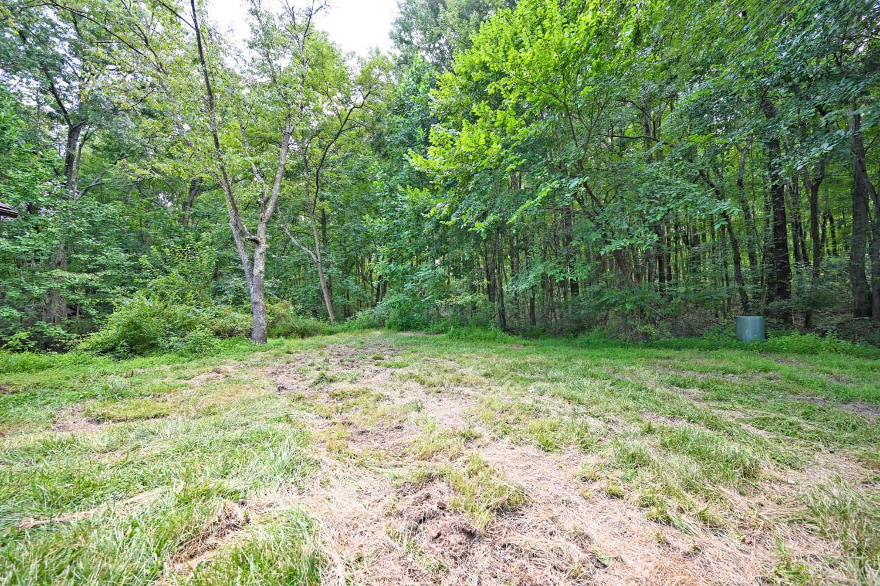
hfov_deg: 104.3
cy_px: 293
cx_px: 440
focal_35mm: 14
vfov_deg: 81.2
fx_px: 342
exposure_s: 1/125
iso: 400
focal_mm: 14
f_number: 4
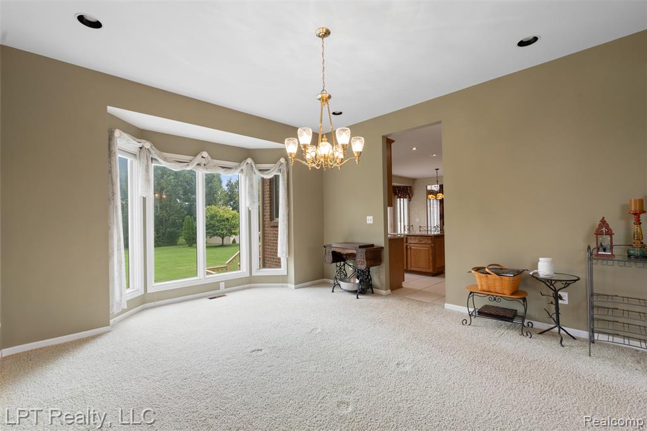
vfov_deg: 73.7
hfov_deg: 96.8
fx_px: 287
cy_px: 216
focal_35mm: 16
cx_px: 324
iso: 250
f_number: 10
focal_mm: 16
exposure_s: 1/8
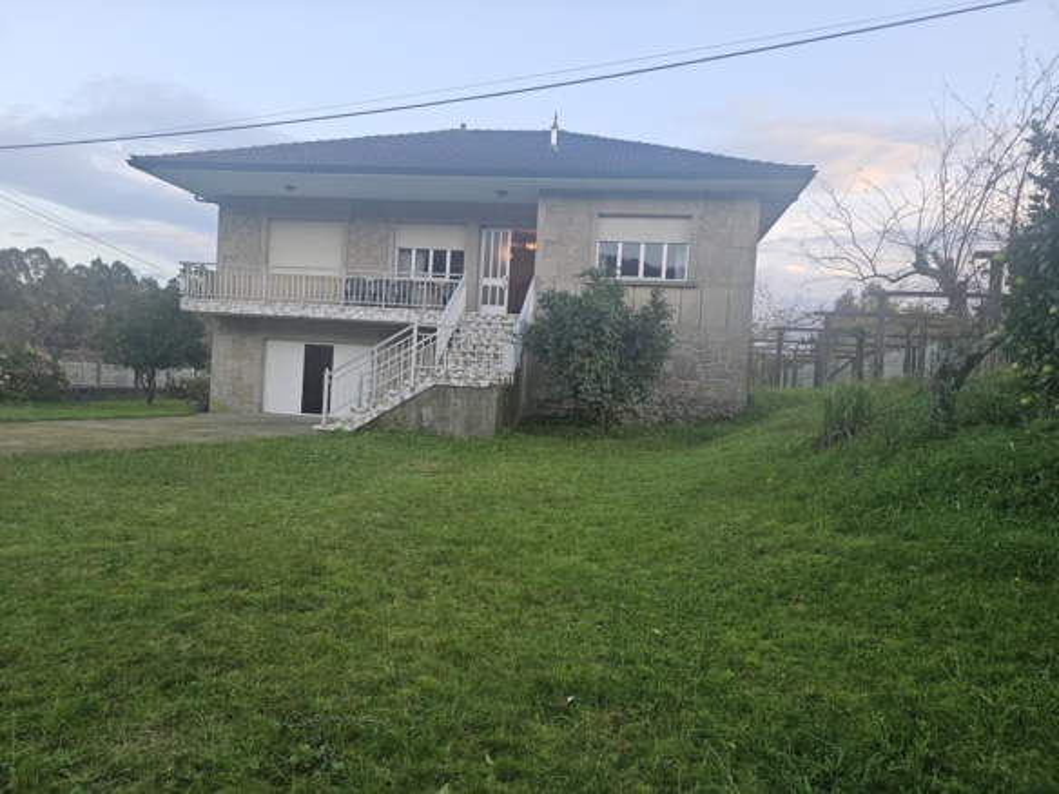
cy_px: 397
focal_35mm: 23
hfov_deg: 73.9
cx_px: 530
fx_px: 704
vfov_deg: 58.9
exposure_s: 1/180
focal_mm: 6.3
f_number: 1.7
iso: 80
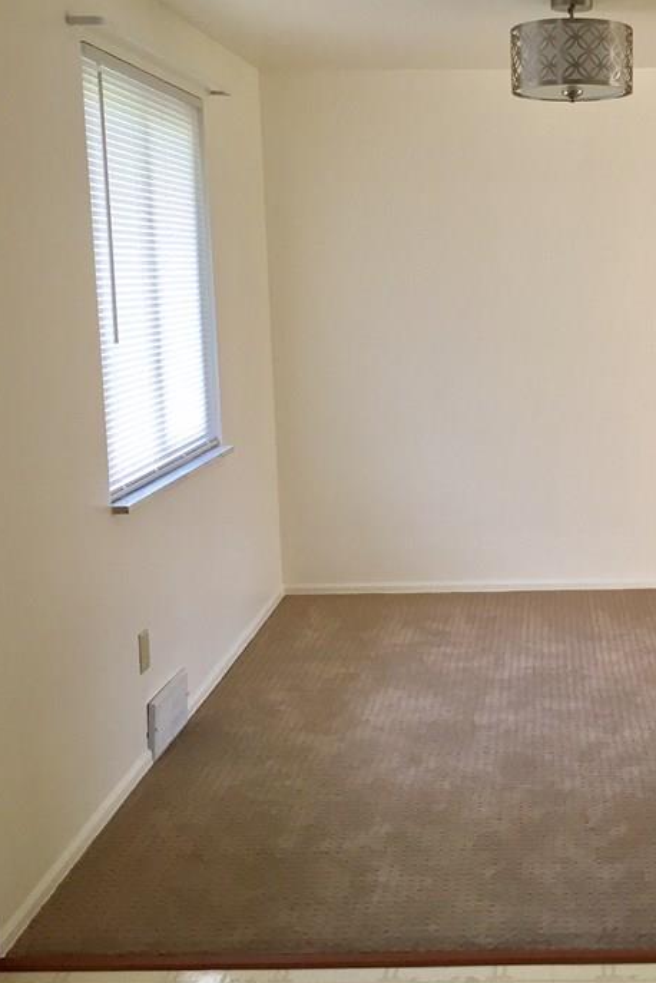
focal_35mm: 45
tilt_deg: -8.5
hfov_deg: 28.9
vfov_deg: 43.5
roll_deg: +0.1
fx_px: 1229
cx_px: 566
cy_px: 434
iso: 32
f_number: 2.2
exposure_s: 1/30
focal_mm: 4.15
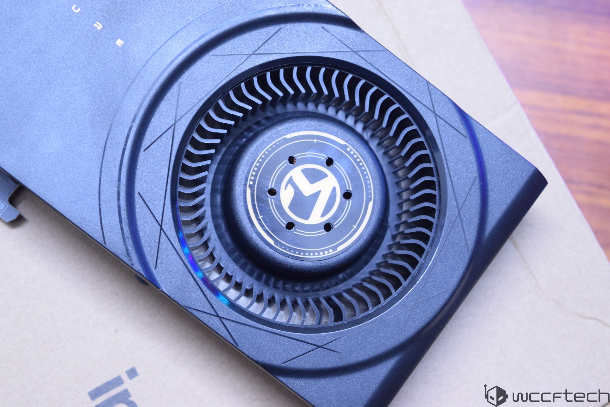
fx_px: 1169
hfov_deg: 29.2
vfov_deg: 19.7
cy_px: 204
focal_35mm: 69
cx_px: 305
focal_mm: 46
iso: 1600
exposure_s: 1/10
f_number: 6.3
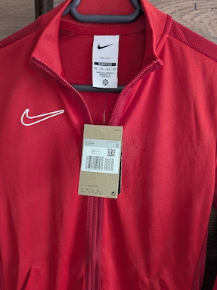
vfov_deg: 69.4
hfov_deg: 54.9
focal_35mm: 25
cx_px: 108
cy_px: 146
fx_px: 209
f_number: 1.85
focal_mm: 6.81
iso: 495
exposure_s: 1/105
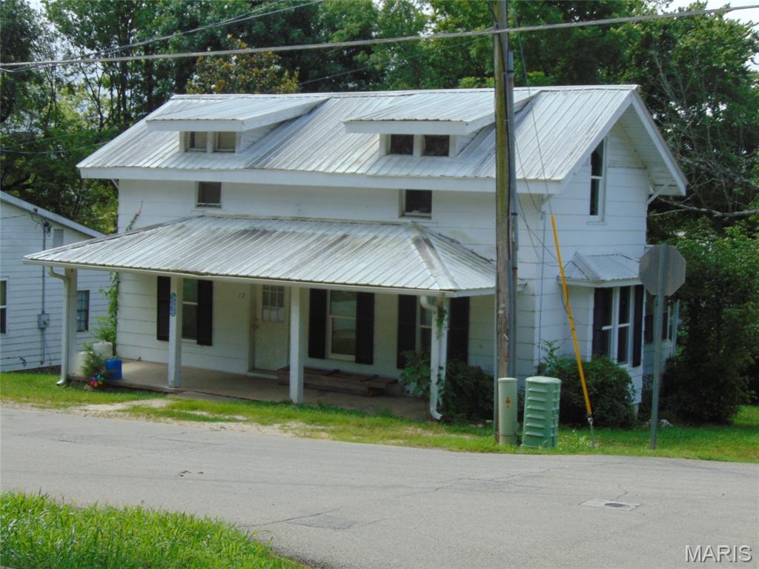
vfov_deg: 24.4
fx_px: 1316
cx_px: 380
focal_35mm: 60
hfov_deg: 32.2
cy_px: 284
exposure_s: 1/640
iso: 80
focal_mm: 10.8
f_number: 3.6
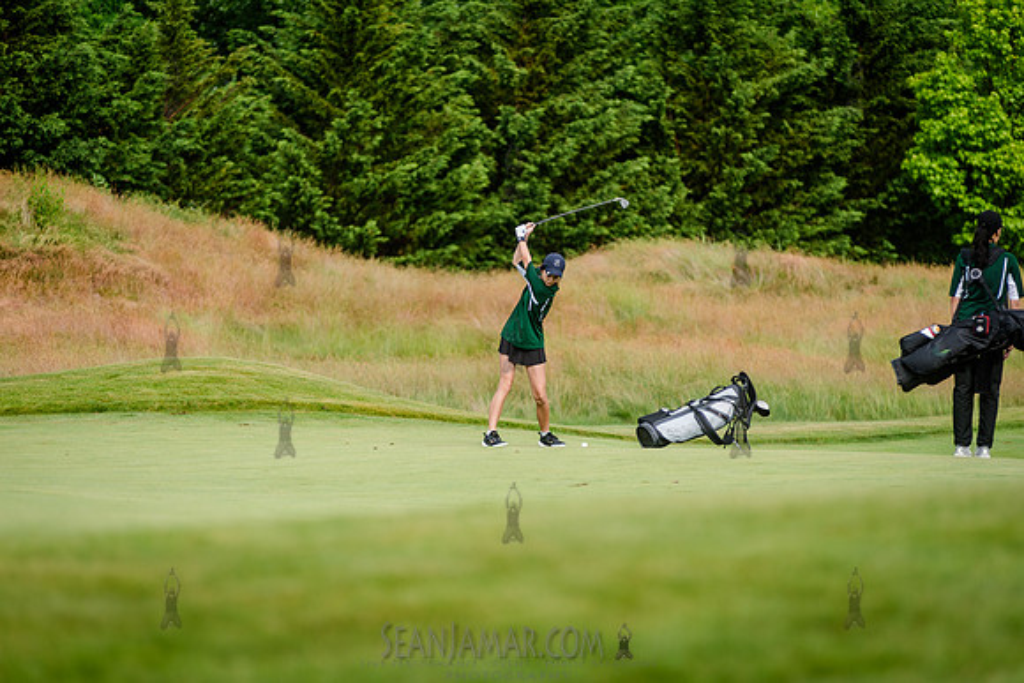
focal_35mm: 200
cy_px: 342
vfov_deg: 6.9
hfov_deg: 10.3
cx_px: 512
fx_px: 5690
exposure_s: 1/800
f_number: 3.5
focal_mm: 200
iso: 125
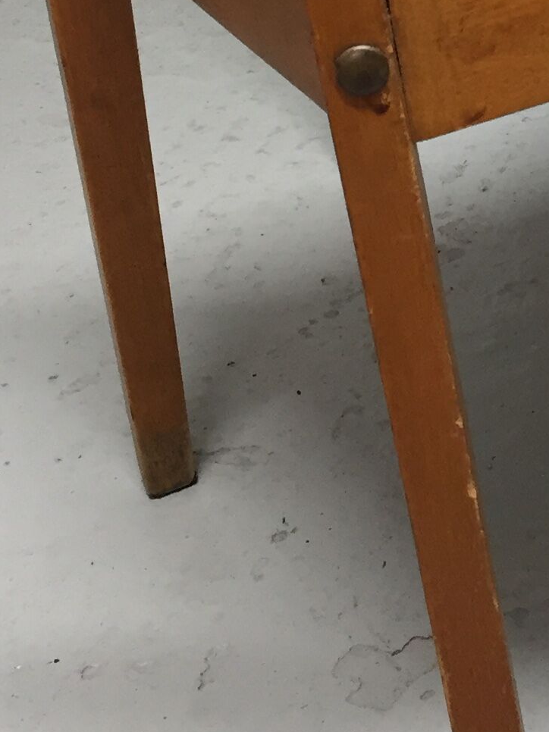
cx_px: 830
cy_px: -161
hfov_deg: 14.1
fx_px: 2073
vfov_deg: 18.9
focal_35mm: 98
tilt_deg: -20.9
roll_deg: +2.3
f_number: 2.2
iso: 125
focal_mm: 4.15
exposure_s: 1/33
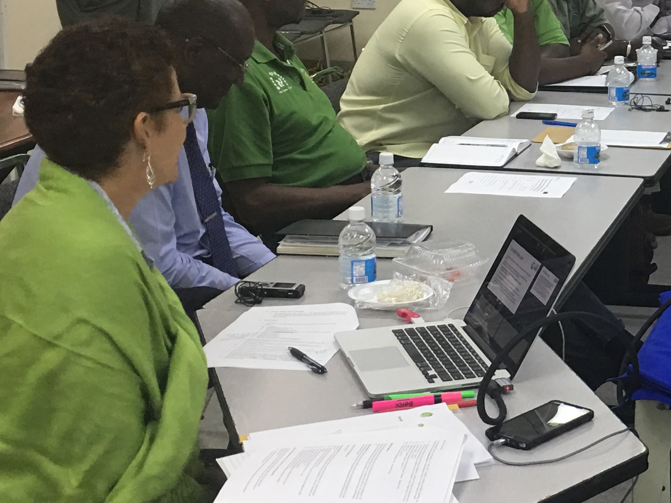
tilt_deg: -10.2
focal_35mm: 80
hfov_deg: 22.9
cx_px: 743
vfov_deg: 18.3
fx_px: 1550
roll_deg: -1.7
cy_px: 132
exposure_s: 1/30
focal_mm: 4.15
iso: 40
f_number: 2.2
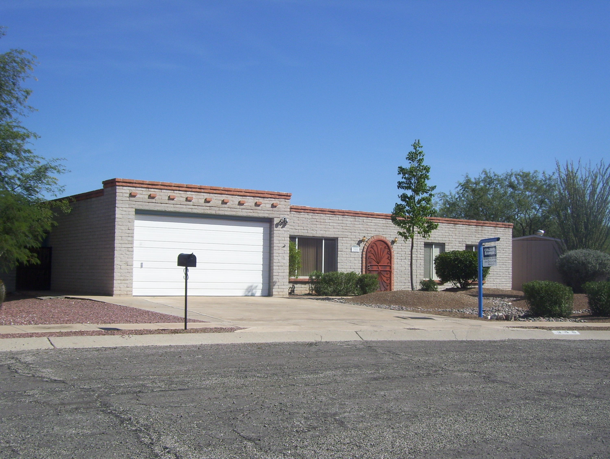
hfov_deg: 42.0
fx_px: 794
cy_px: 230
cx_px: 305
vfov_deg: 32.3
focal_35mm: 45
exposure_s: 1/800
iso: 80
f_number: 5.6
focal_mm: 7.6
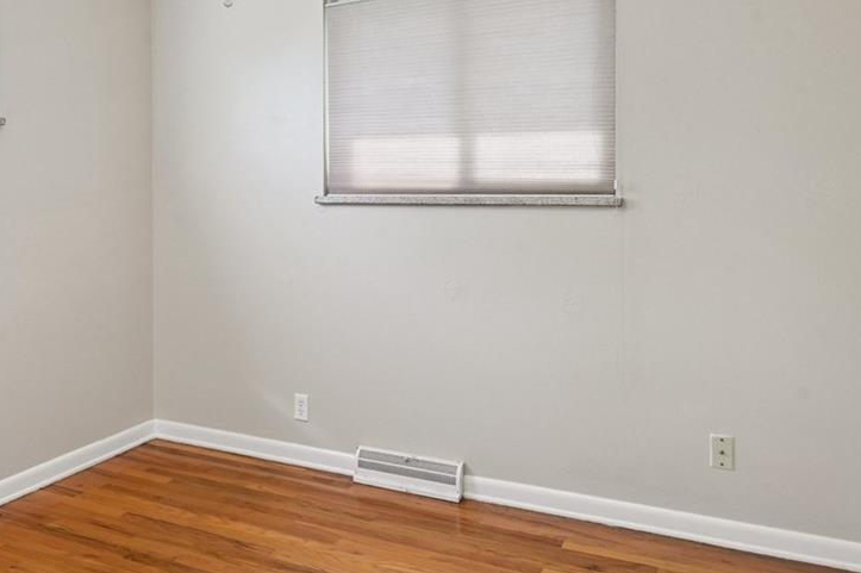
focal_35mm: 31
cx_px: 341
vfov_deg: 42.0
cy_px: 214
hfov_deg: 59.8
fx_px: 741
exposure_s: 1/5
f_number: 11
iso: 400
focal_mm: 14
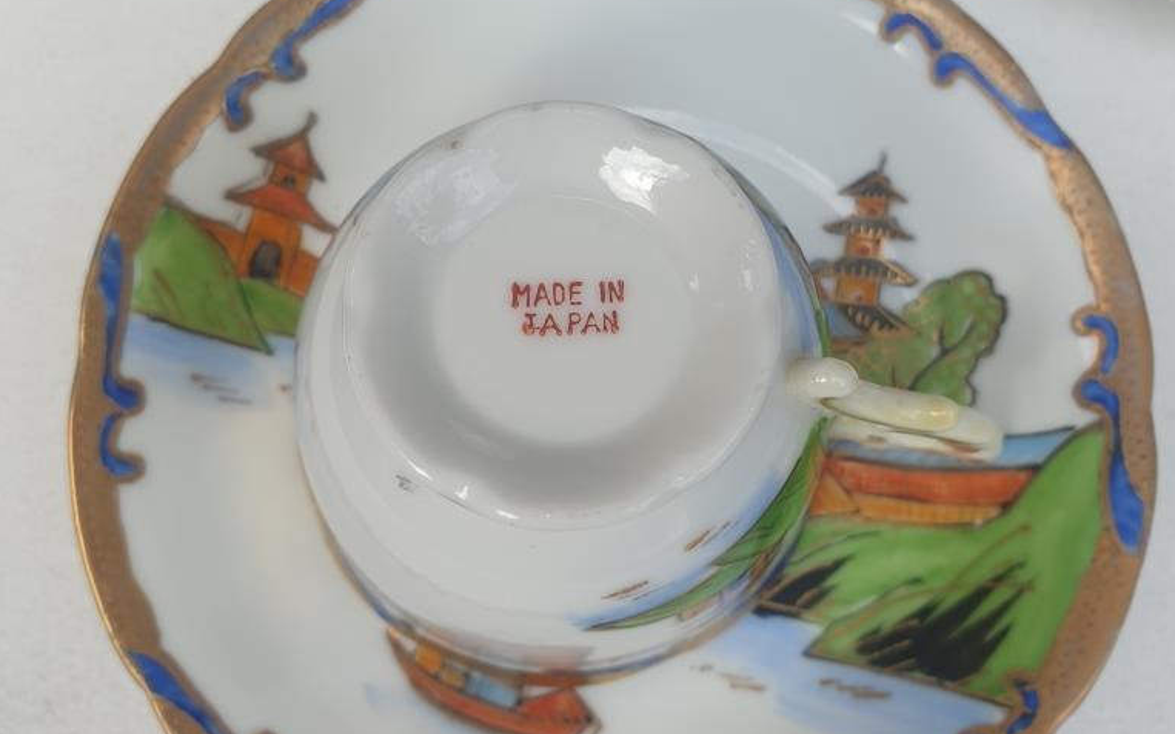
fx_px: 1185
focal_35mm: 37
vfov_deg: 34.4
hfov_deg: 52.7
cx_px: 588
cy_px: 322
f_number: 2.4
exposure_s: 1/432
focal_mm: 4.3
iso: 50
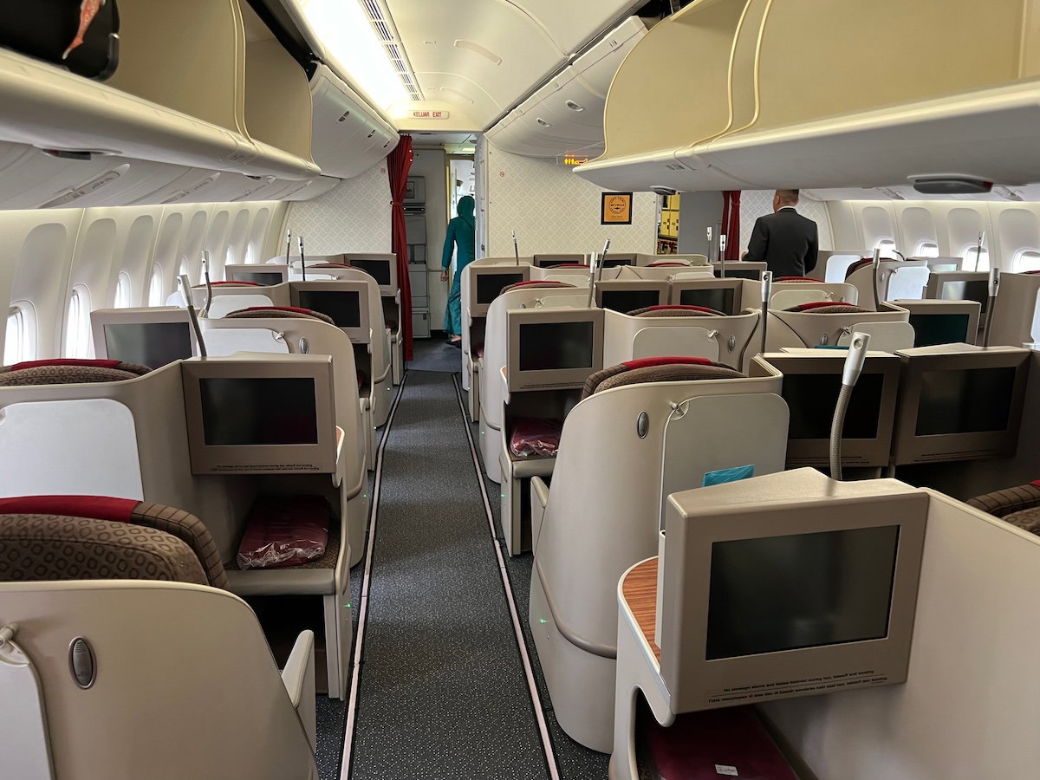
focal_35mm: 26
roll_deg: -0.8
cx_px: 520
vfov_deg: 53.1
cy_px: 390
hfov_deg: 67.3
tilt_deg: -14.1
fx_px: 781
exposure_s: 1/54
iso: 250
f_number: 1.5
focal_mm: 5.7
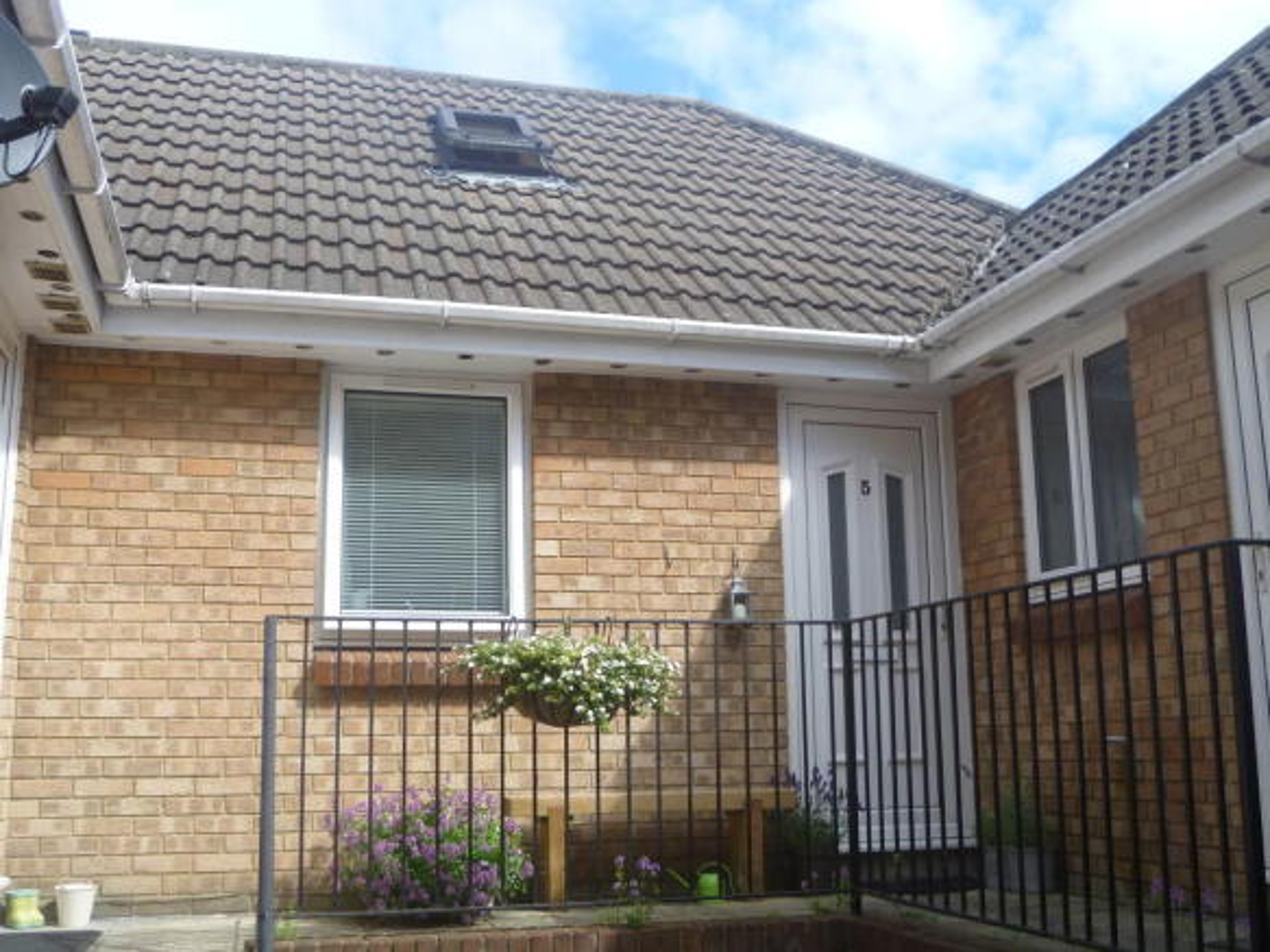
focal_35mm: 37
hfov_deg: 50.1
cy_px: 476
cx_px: 635
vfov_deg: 38.7
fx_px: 1357
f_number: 3.1
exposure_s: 1/640
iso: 100
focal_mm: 6.6
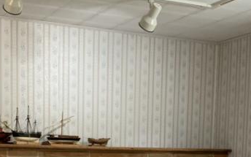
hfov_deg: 25.2
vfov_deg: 15.1
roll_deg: +0.0
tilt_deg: -6.2
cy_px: 209
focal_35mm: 82
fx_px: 561
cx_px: 121
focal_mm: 4.25
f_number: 1.8
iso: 250
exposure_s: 1/40
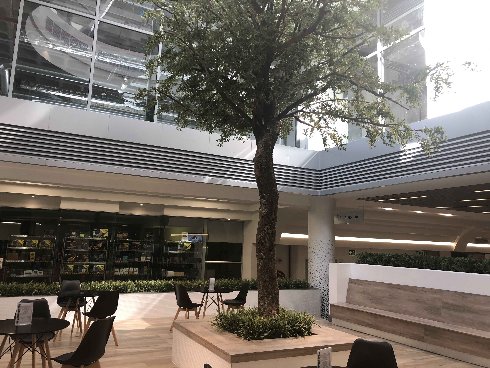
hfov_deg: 63.4
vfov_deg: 49.7
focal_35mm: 28
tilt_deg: +7.4
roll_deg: -2.4
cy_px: 184
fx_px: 396
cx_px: 245
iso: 25
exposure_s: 1/33
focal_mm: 3.99
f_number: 1.8
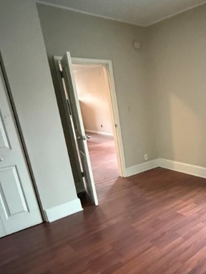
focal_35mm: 28
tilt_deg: -18.0
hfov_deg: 44.8
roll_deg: +1.7
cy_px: 169
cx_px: 189
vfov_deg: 62.7
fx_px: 222
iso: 1000
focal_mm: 2.22
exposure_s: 1/40
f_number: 2.2
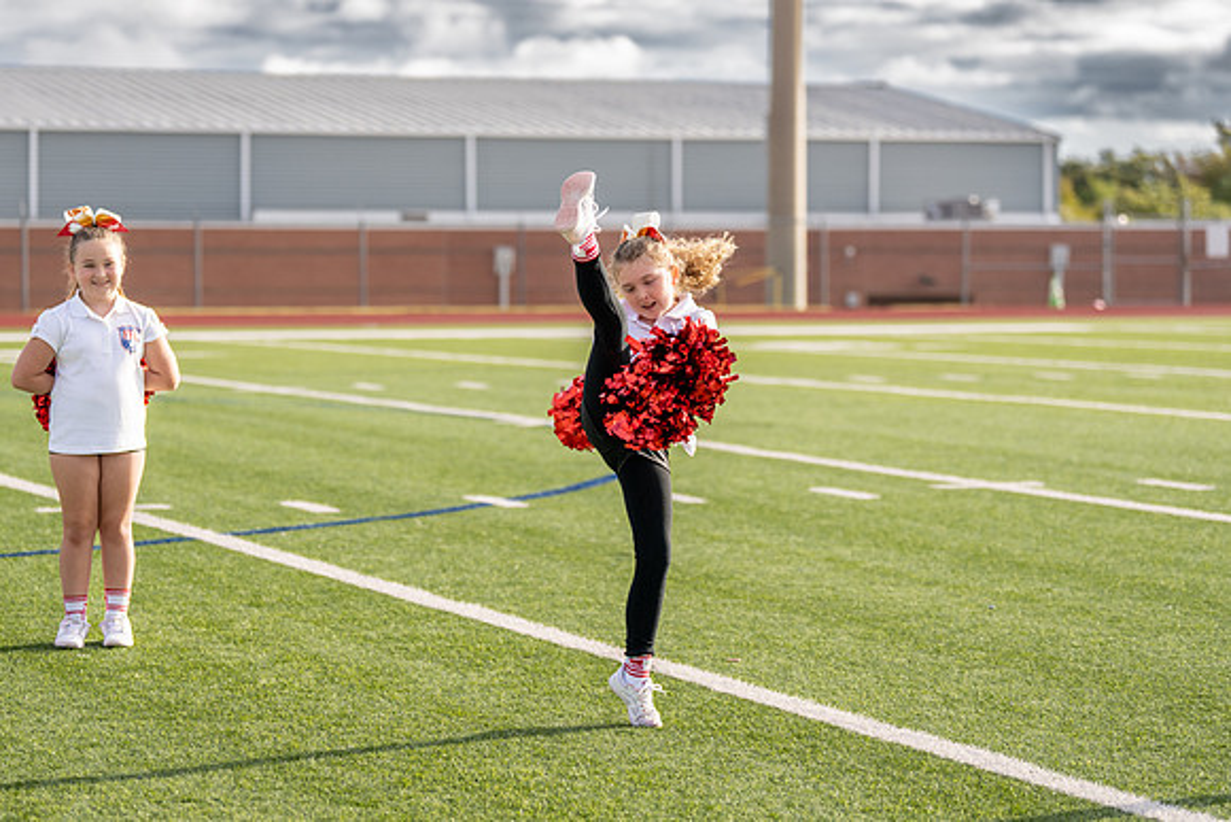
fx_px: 3653
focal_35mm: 107
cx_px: 566
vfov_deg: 12.8
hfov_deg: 19.1
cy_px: 374
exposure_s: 1/2000
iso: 250
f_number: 2.8
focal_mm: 92
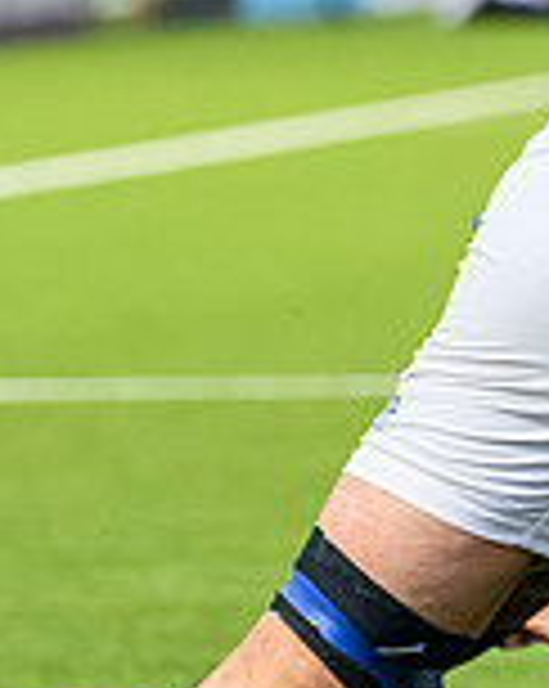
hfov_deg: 1.8
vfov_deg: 2.2
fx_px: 17665
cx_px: 1165
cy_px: -72
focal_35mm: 868
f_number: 4.5
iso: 4000
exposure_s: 1/800
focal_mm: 175
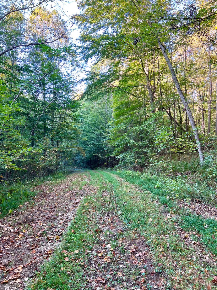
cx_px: 108
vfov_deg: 67.3
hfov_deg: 53.1
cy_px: 145
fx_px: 217
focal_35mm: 26
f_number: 1.5
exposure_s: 1/121
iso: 80
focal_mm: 5.7
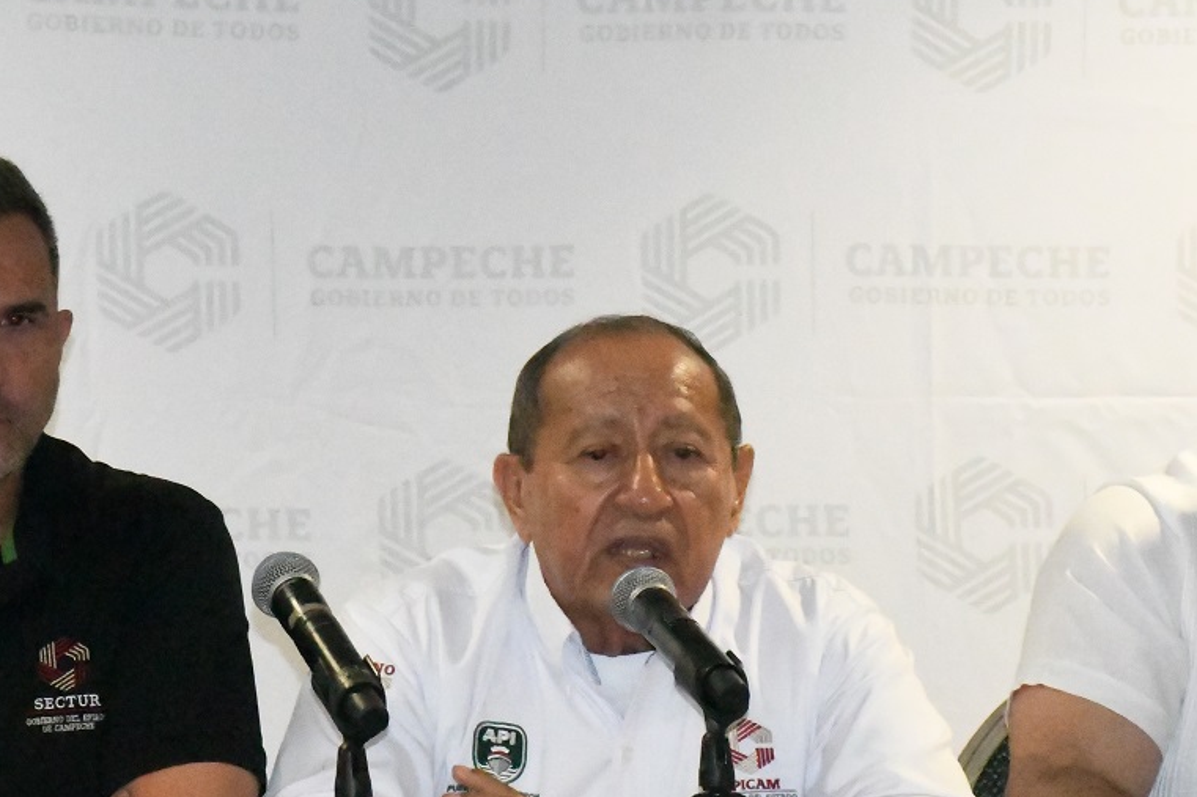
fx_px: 6814
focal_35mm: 205
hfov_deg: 10.0
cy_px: 322
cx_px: 587
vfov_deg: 6.7
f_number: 10
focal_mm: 75
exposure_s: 1/125
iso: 45600
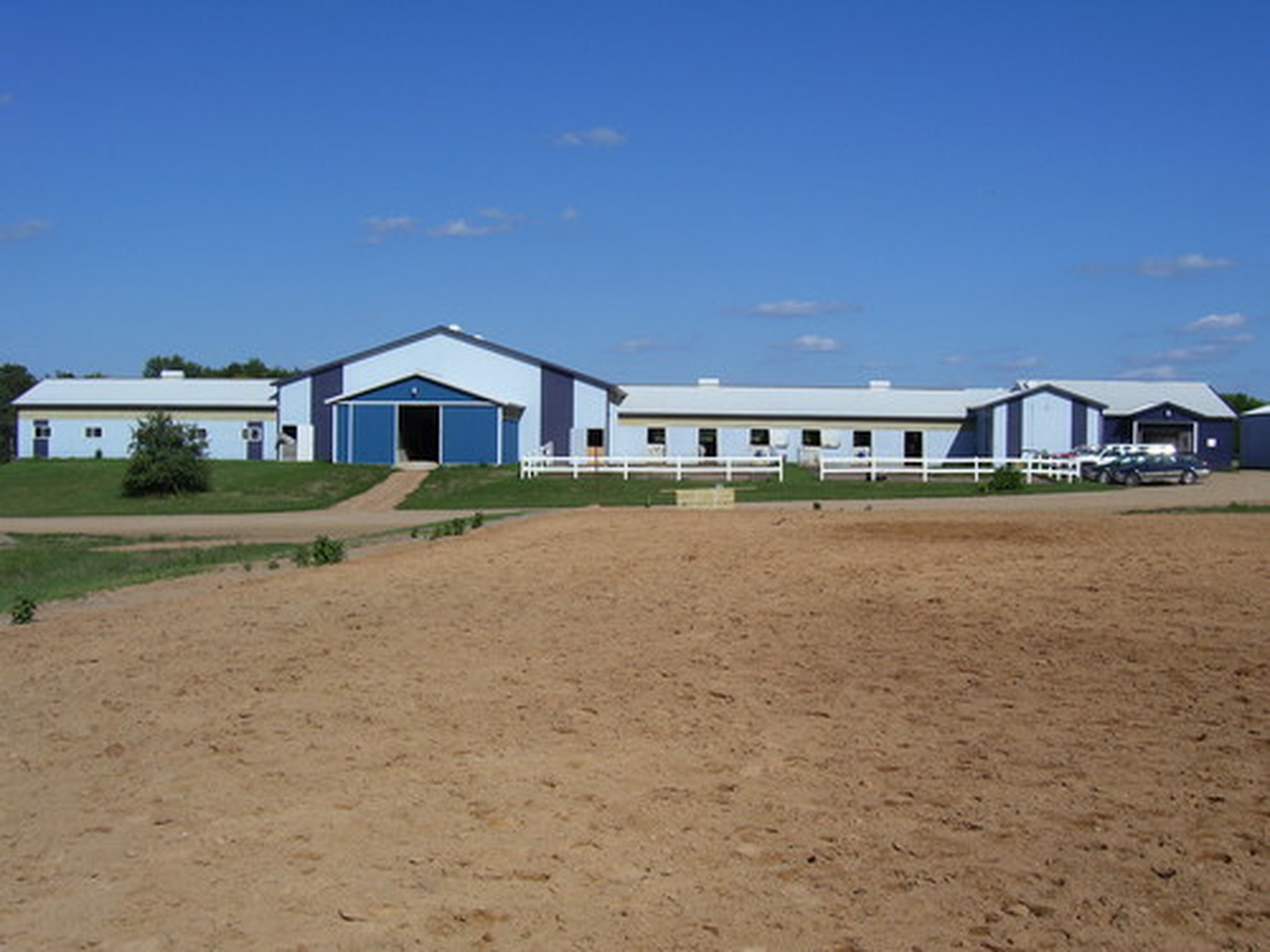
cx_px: 635
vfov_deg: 34.3
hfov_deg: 44.8
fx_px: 1541
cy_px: 476
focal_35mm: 42
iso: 80
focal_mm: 7
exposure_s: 1/1000
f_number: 5.6
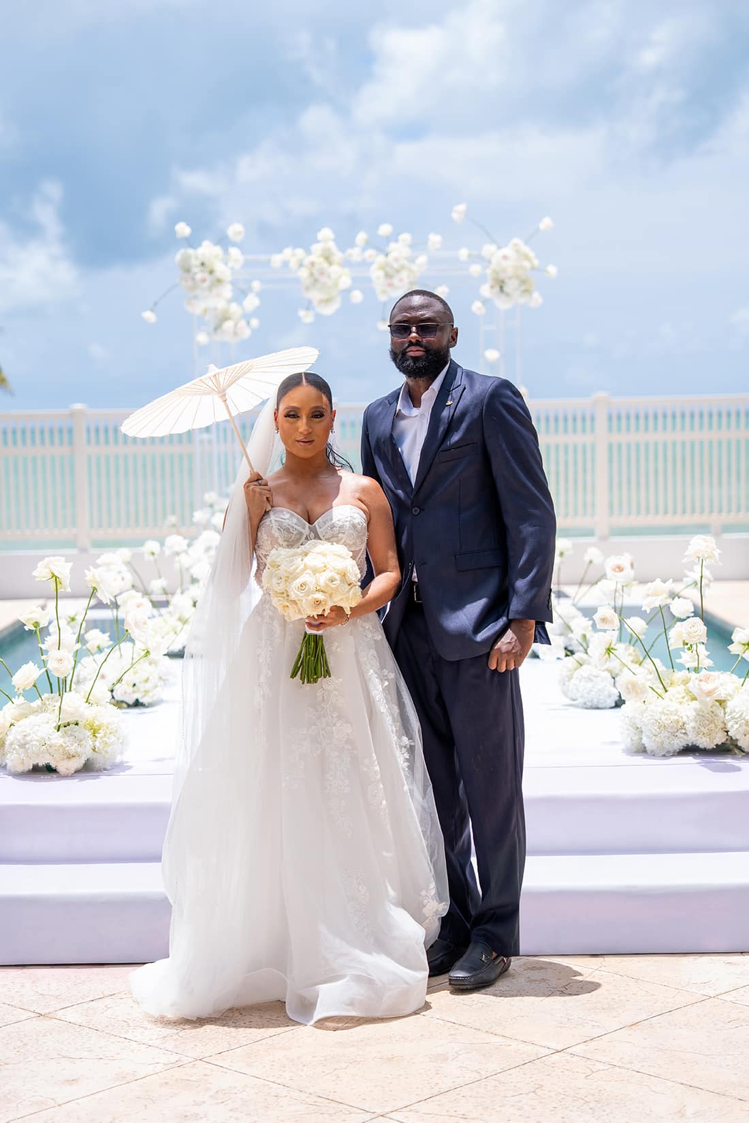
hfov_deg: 19.5
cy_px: 562
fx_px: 2184
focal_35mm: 70
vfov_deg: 28.8
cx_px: 374
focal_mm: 70
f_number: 2.8
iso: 50
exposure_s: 1/1250
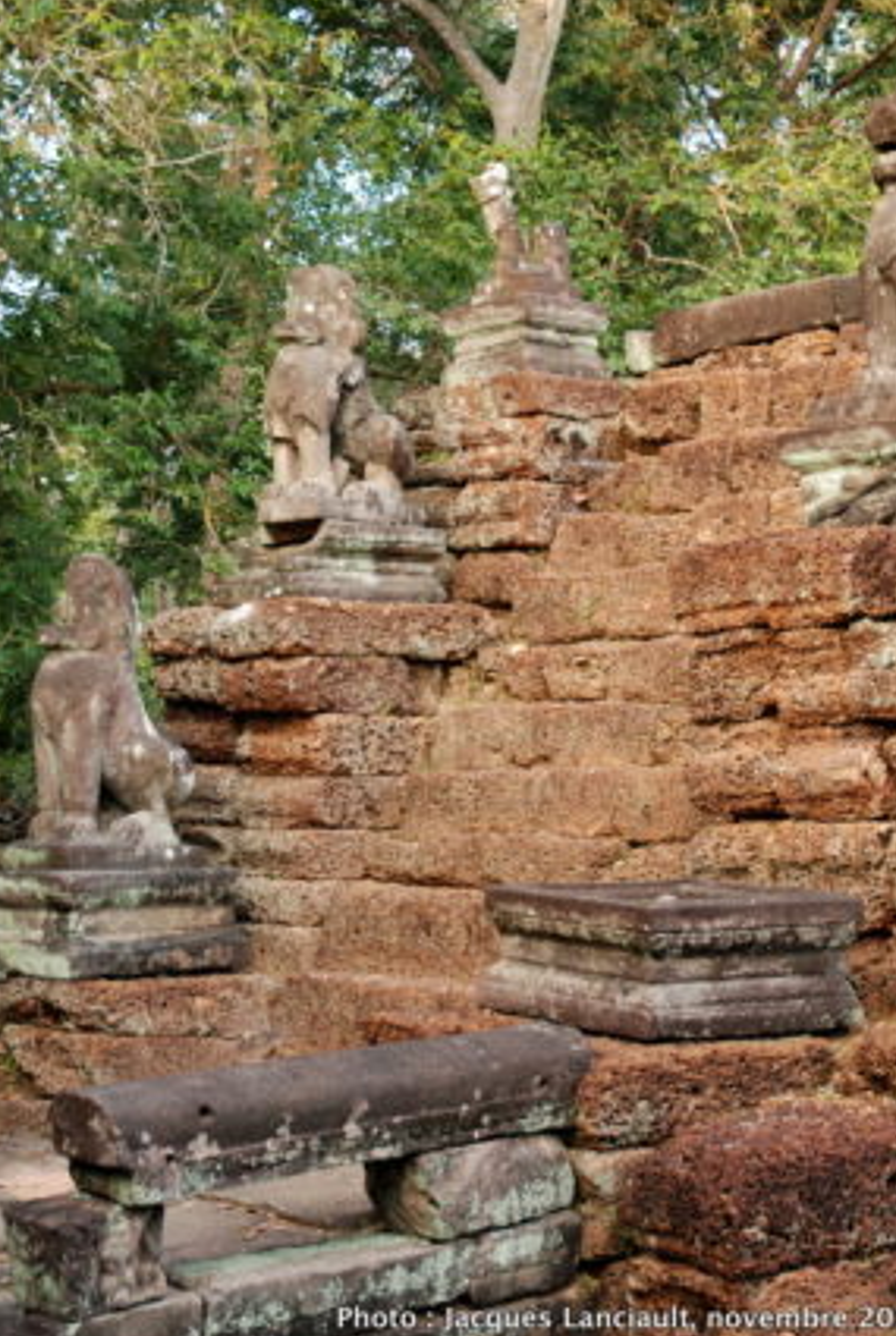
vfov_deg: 33.3
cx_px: 442
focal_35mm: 60
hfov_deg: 22.7
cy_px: 578
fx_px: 2231
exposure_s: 1/100
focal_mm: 34
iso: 800
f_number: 5
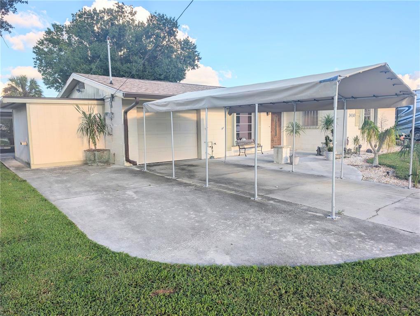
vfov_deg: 56.9
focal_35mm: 24
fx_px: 292
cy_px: 158
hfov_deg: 71.5
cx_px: 210
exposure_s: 1/799
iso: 29
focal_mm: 6.9
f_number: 1.68
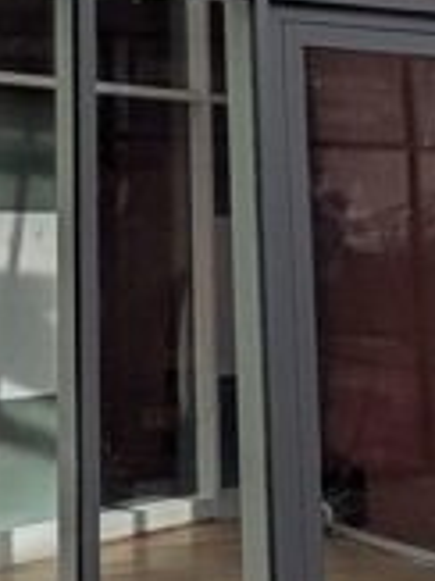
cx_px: 14
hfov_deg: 16.5
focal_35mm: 88
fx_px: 1476
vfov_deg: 20.4
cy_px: -168
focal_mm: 1.85
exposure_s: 1/1965
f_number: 2.2
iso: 52
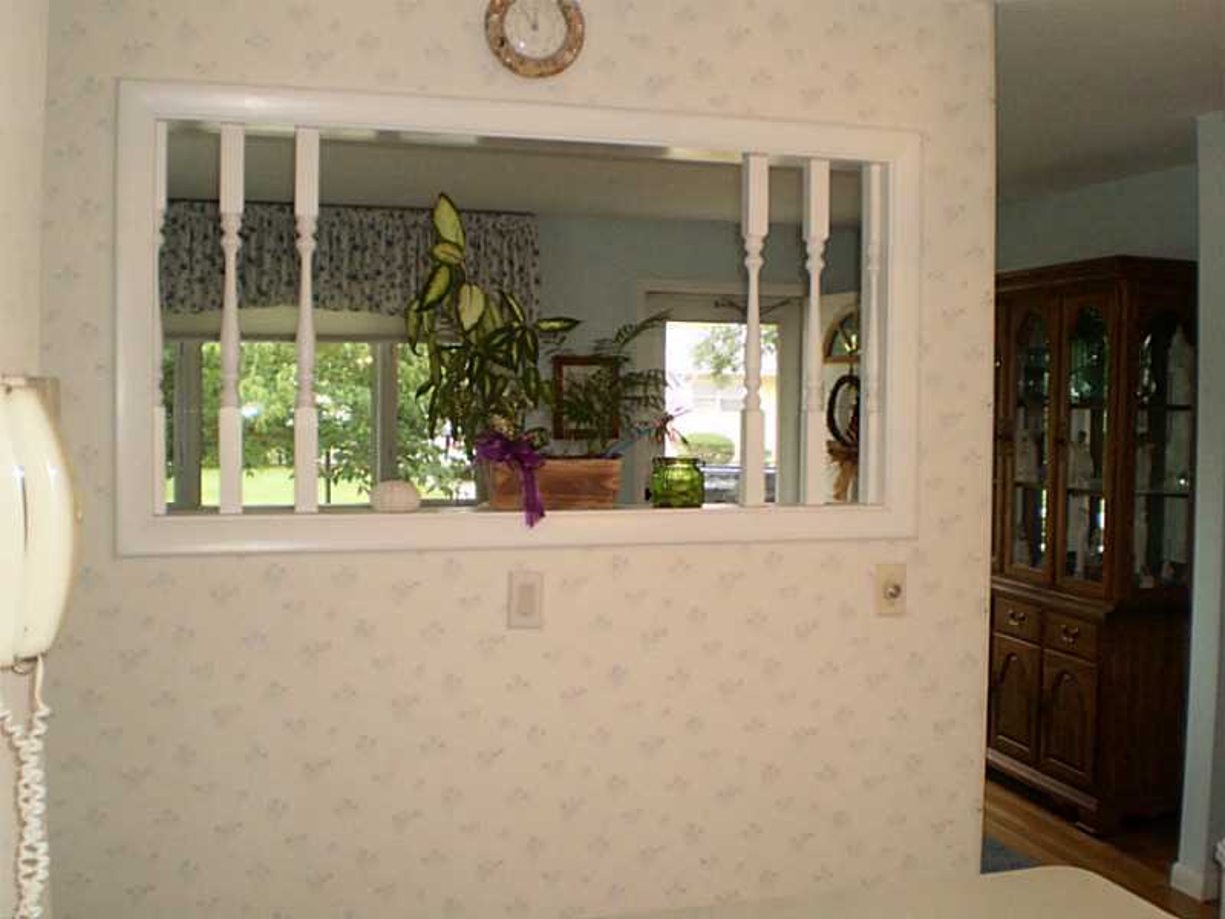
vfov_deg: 39.7
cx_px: 612
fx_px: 1274
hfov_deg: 51.4
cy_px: 460
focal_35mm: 36
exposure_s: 1/30
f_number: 3.1
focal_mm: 6.3
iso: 125
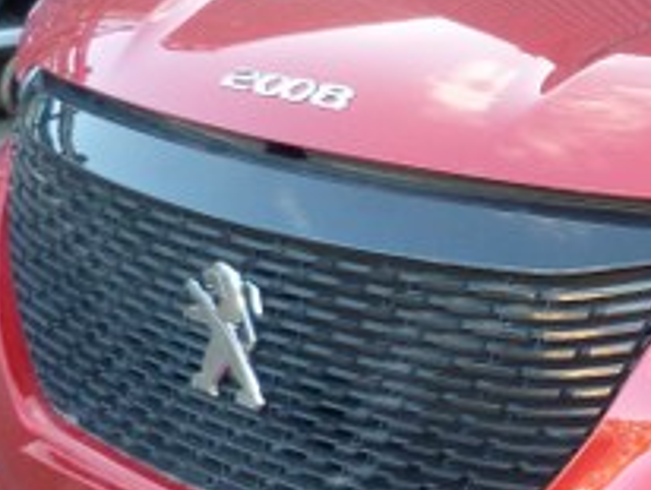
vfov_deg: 15.3
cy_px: 250
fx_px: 1826
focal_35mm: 97
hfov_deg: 17.8
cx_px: 1014
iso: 160
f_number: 2.8
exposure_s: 1/60
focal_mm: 4.5
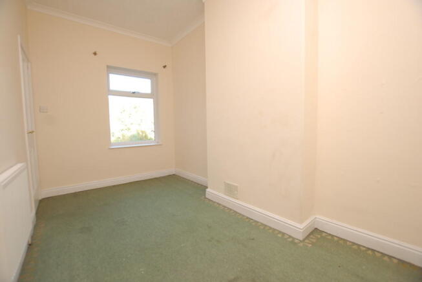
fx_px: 176
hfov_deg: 100.3
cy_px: 141
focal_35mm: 15
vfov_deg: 77.5
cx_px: 211
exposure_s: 1/10
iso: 100
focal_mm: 10
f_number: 4
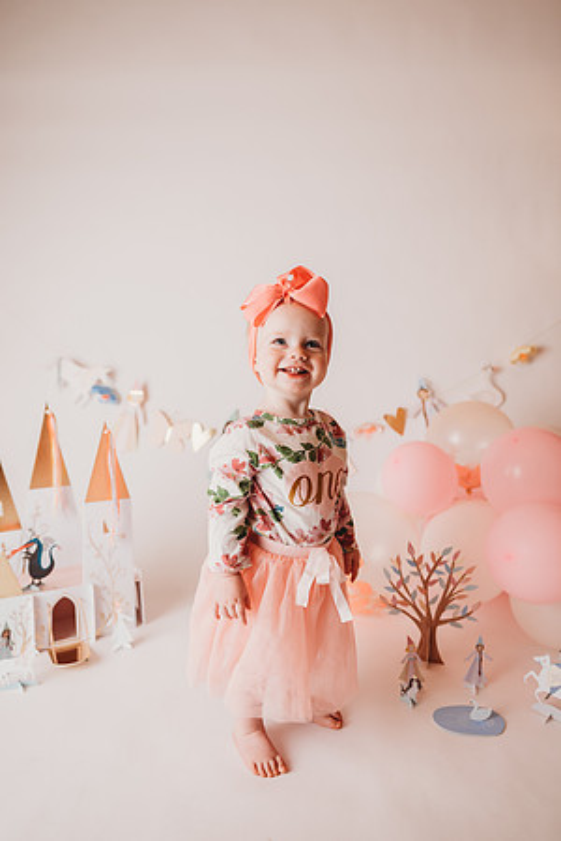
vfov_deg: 73.7
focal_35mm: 24
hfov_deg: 53.1
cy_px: 420
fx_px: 561
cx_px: 280
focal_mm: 24
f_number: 2.8
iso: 100
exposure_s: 1/160
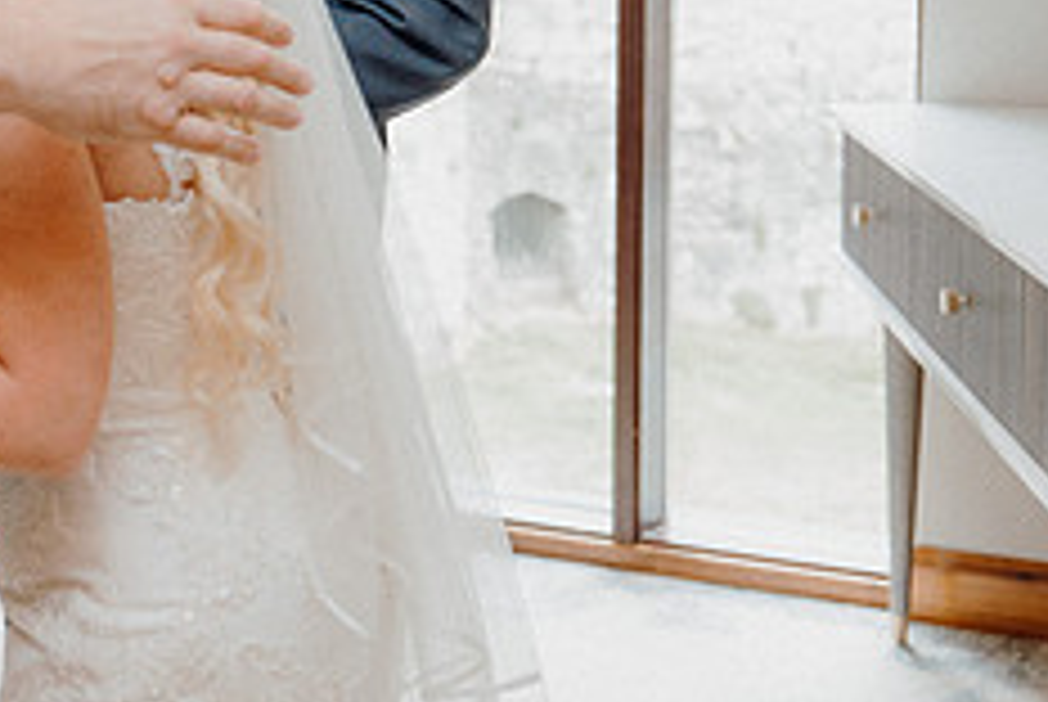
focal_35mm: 97
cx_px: -54
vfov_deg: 14.0
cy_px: 65
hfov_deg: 20.2
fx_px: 2827
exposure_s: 1/200
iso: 1600
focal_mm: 39
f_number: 3.5
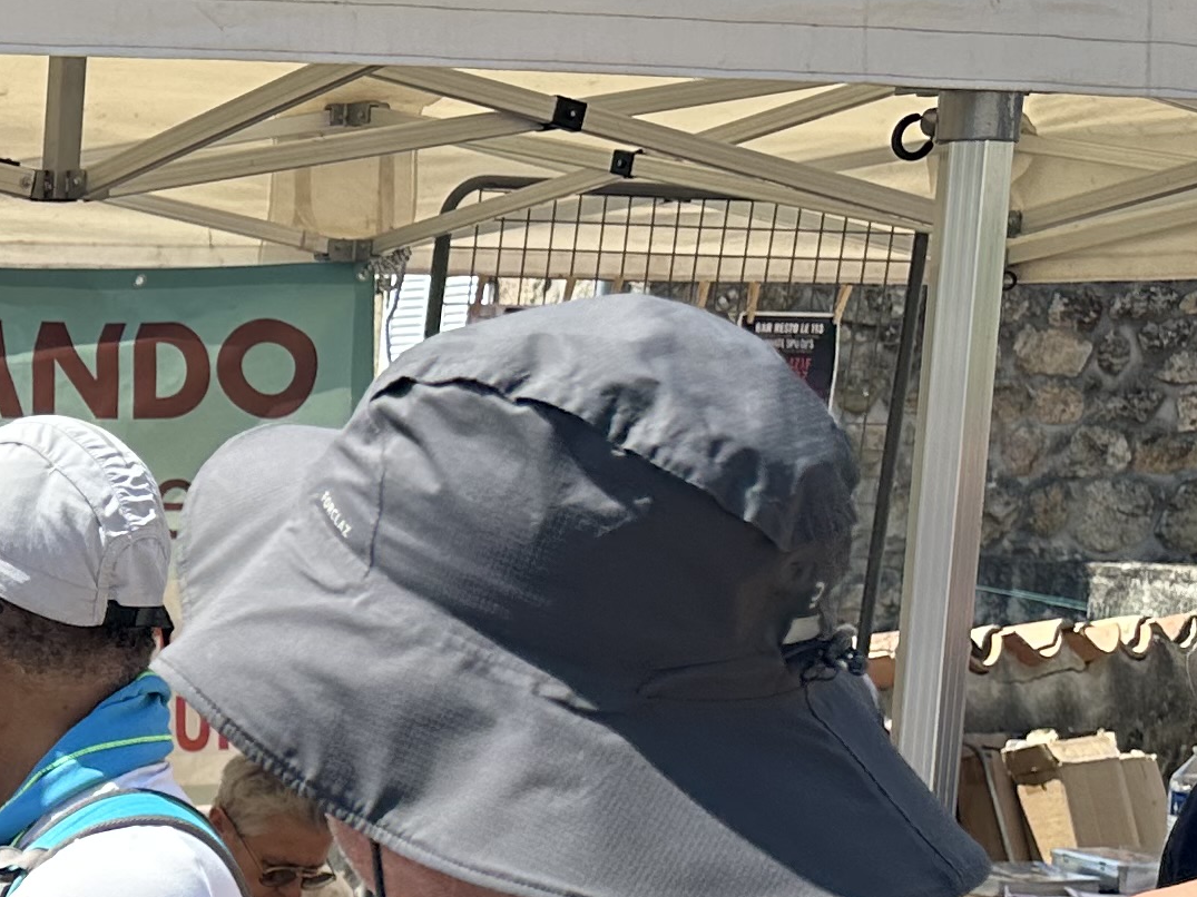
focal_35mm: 90
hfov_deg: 18.7
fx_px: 3112
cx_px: -699
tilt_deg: -6.8
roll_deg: -0.4
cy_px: 771
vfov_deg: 16.2
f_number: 1.78
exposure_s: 1/2252
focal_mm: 6.86
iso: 80
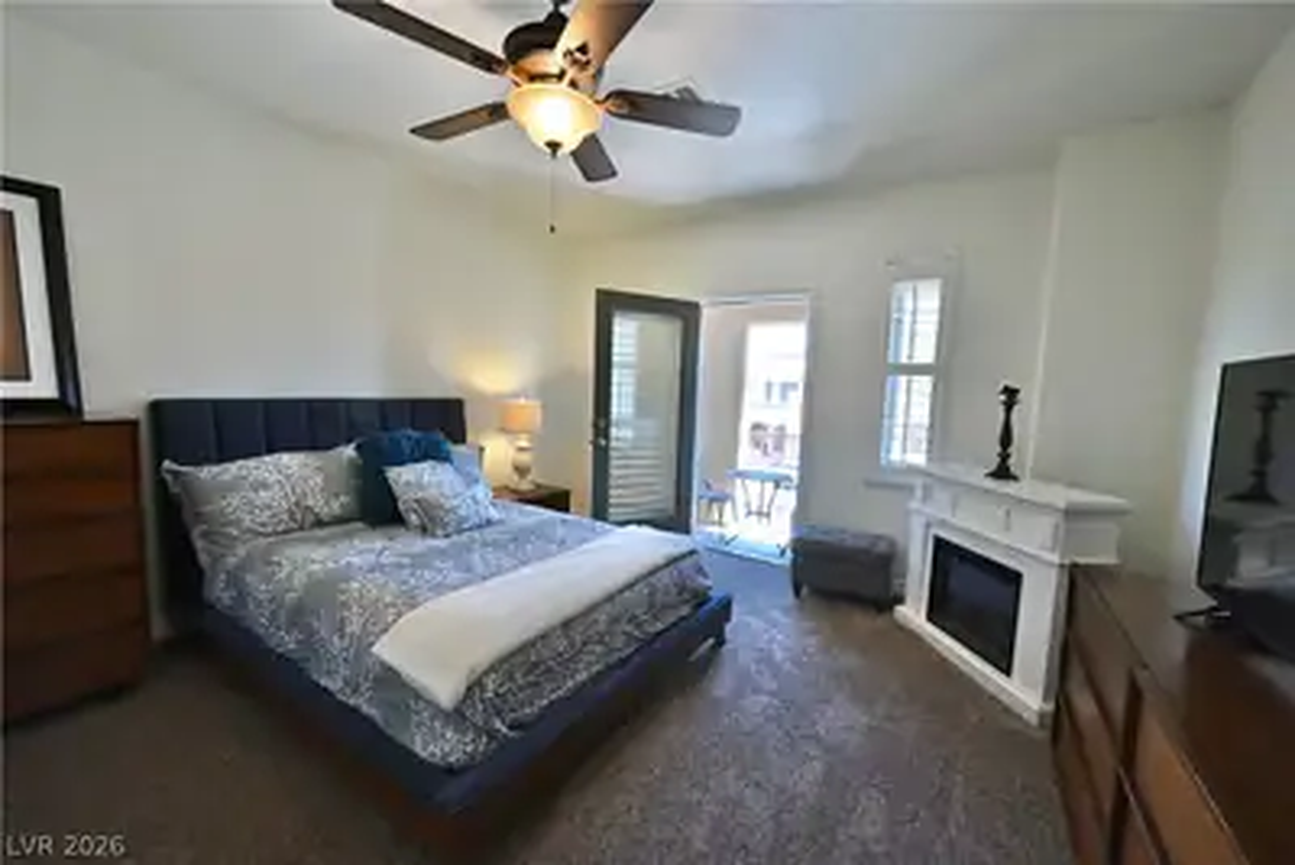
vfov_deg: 81.3
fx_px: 504
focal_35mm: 14
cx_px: 648
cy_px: 432
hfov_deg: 104.2
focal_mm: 14
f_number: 16
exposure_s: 1/30
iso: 2000
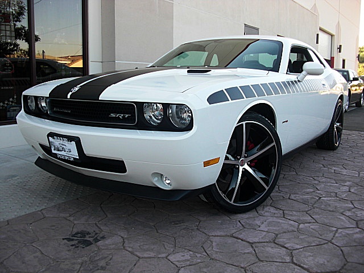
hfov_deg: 51.4
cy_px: 136
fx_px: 379
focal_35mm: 36
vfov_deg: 39.7
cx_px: 182
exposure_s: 1/125
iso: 50
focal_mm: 6.3
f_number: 2.8
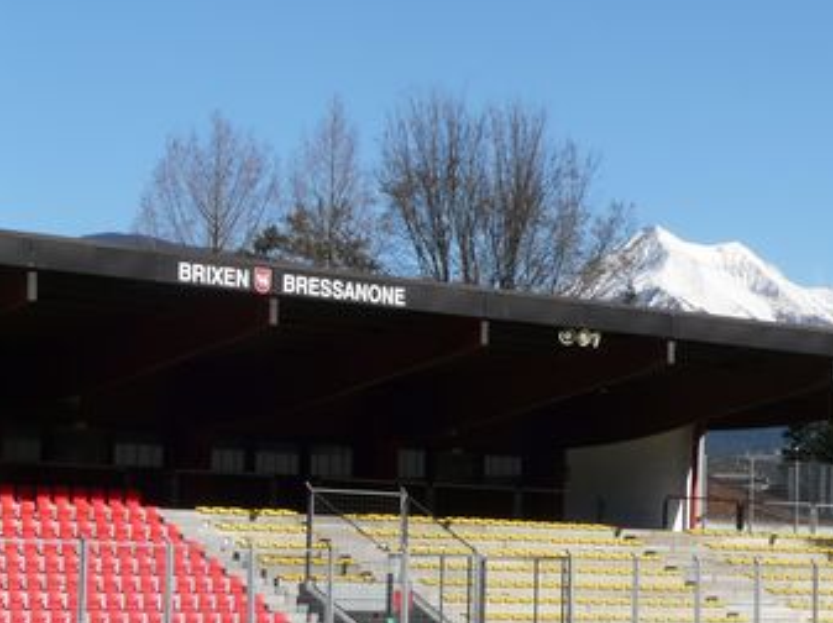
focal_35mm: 135
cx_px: 789
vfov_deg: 10.9
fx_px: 3245
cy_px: 435
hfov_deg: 14.4
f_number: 6.3
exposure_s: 1/500
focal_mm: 11.7
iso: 100
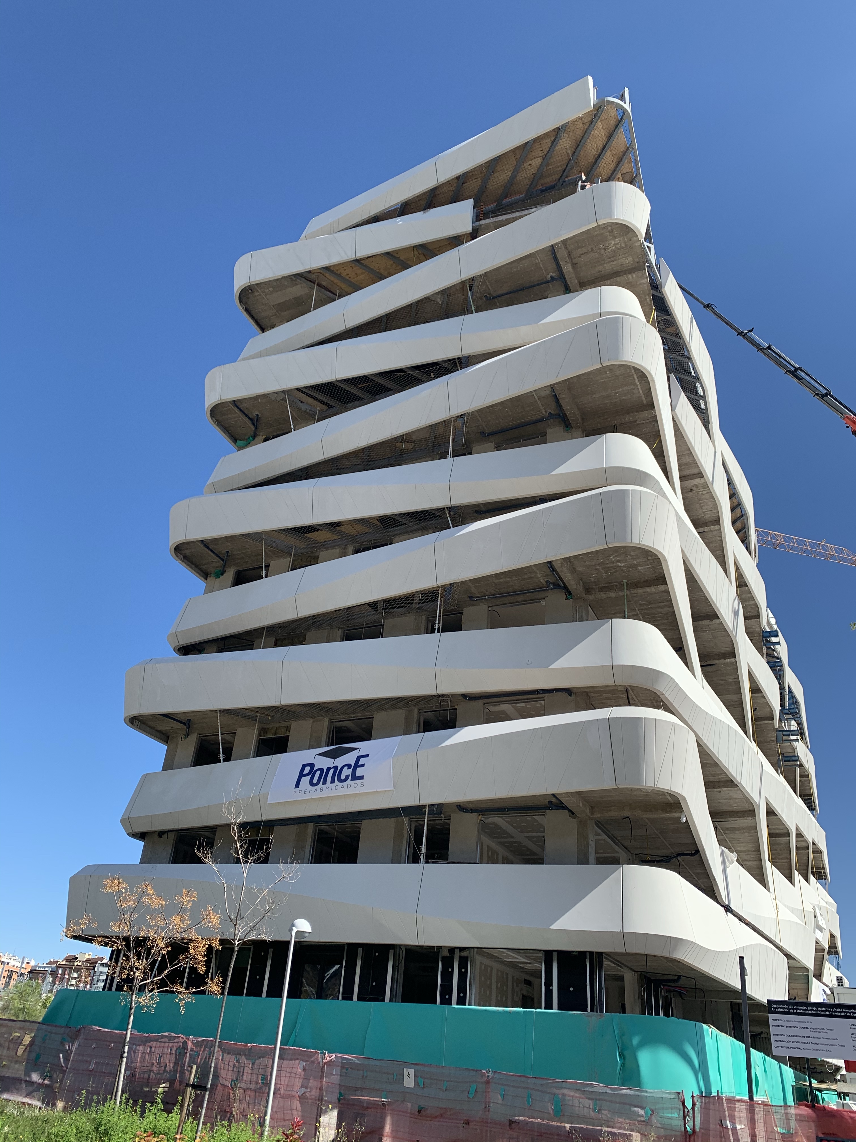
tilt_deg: +31.0
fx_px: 857
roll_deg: -5.0
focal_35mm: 26
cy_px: 571
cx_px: 428
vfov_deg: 67.3
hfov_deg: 53.1
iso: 25
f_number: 1.8
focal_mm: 4.25
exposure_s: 1/1748
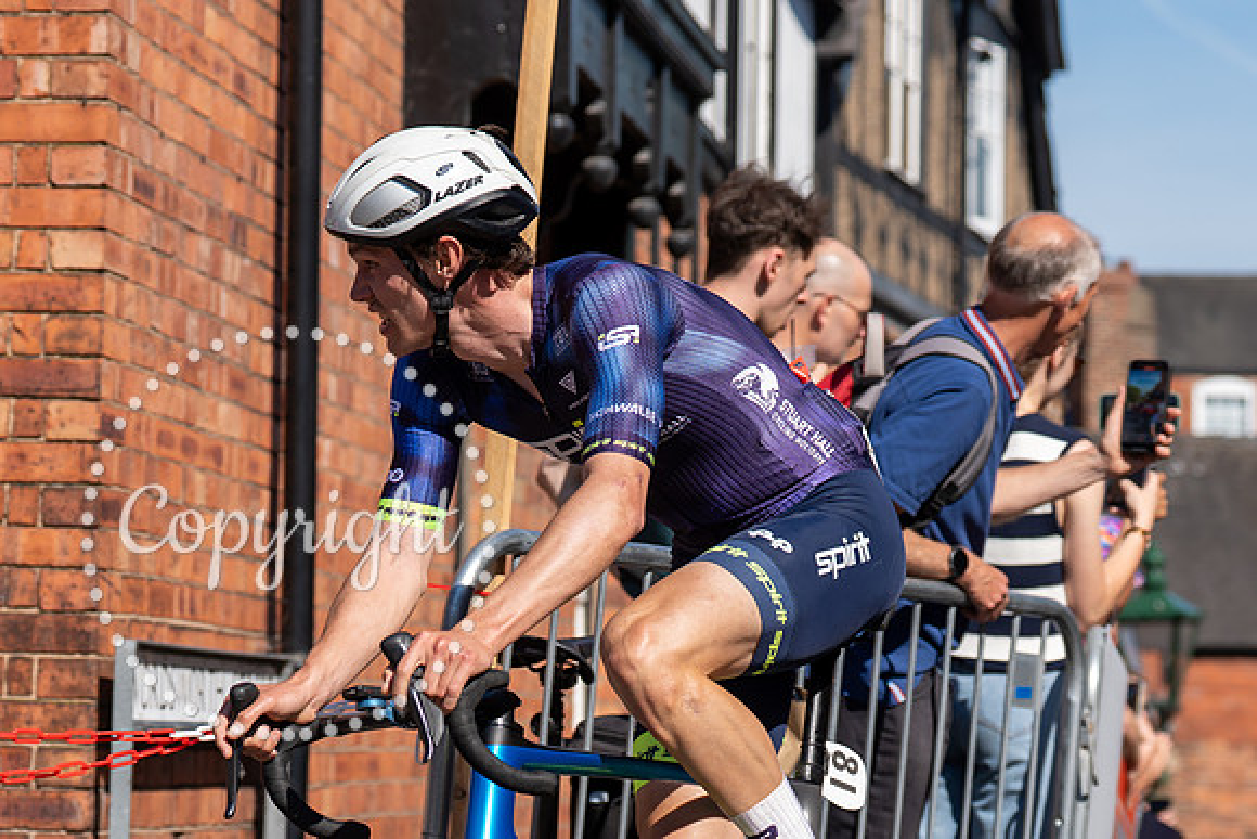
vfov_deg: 10.5
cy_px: 543
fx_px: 4539
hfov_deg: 15.7
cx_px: 293
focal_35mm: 130
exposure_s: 1/1000
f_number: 3.5
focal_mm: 70
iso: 100
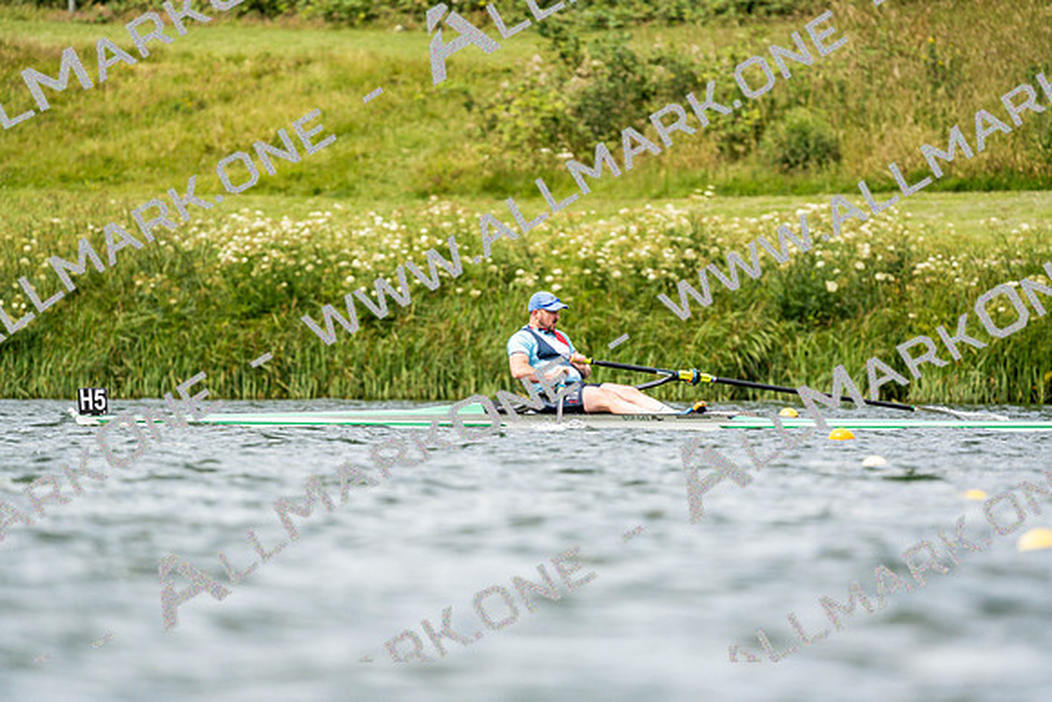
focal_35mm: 600
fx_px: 17537
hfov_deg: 3.4
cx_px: 526
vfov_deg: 2.3
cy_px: 351
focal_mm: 600
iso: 400
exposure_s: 1/2000
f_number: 6.3
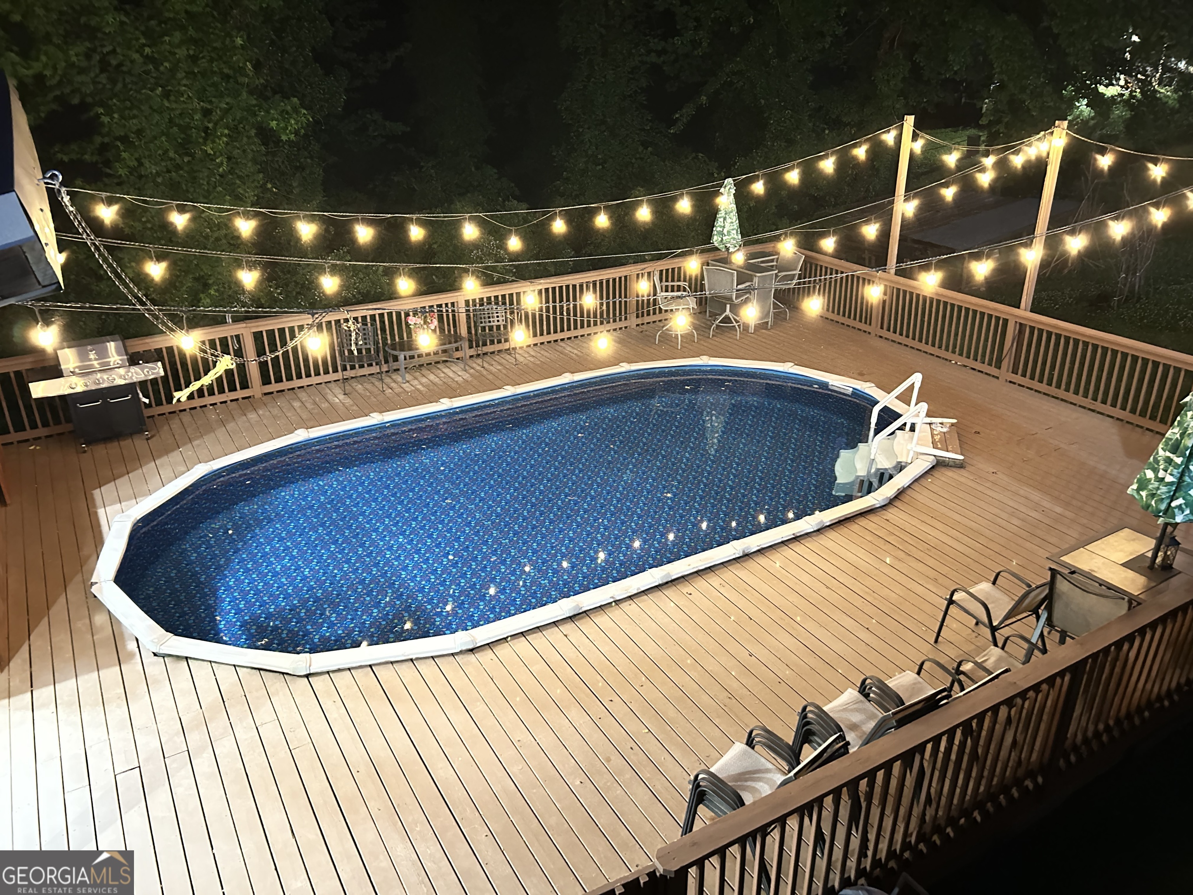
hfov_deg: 67.3
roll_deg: +0.4
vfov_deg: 53.1
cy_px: 448
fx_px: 896
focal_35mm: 26
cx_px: 596
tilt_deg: -25.1
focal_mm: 5.7
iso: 6400
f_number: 1.5
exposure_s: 1/15
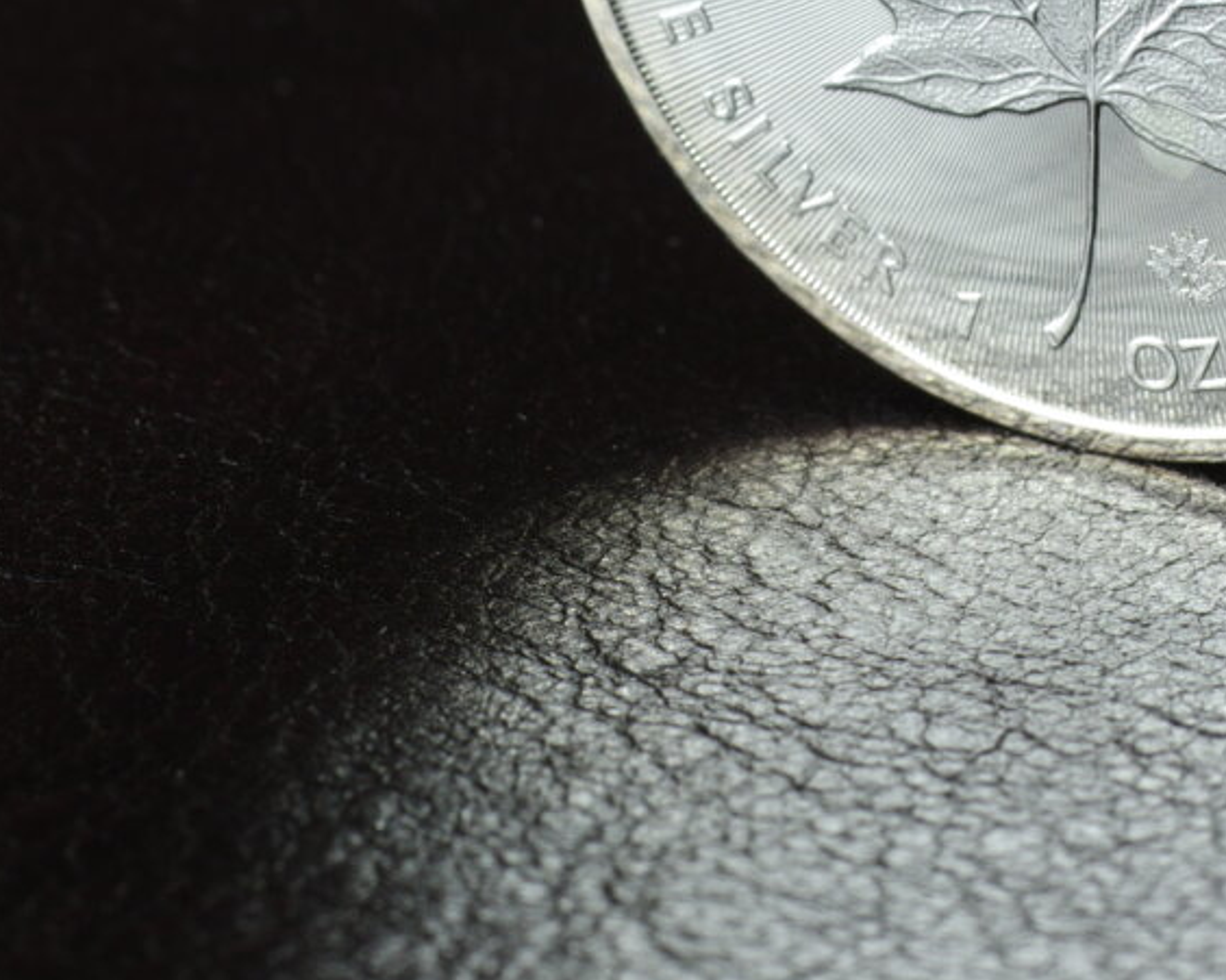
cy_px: 161
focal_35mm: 152
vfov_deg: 10.1
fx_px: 5514
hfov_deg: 12.7
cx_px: 583
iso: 100
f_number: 14
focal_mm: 50
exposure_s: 2.5
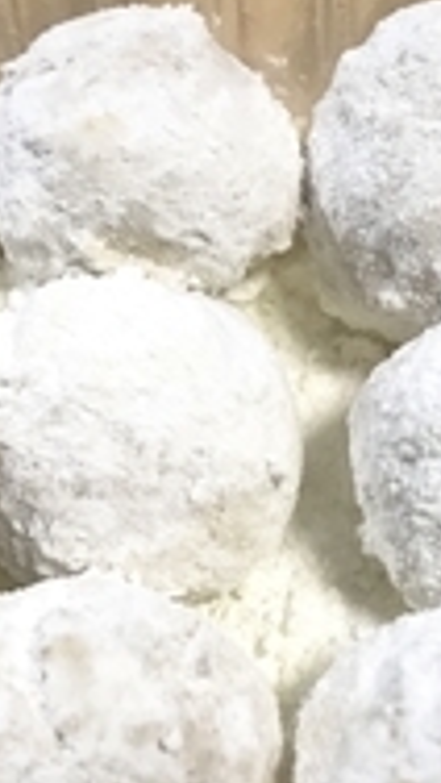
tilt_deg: -59.5
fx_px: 1349
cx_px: 312
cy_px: 491
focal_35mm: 65
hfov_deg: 18.5
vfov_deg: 32.2
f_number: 1.8
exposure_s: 1/33
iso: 40
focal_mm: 3.99
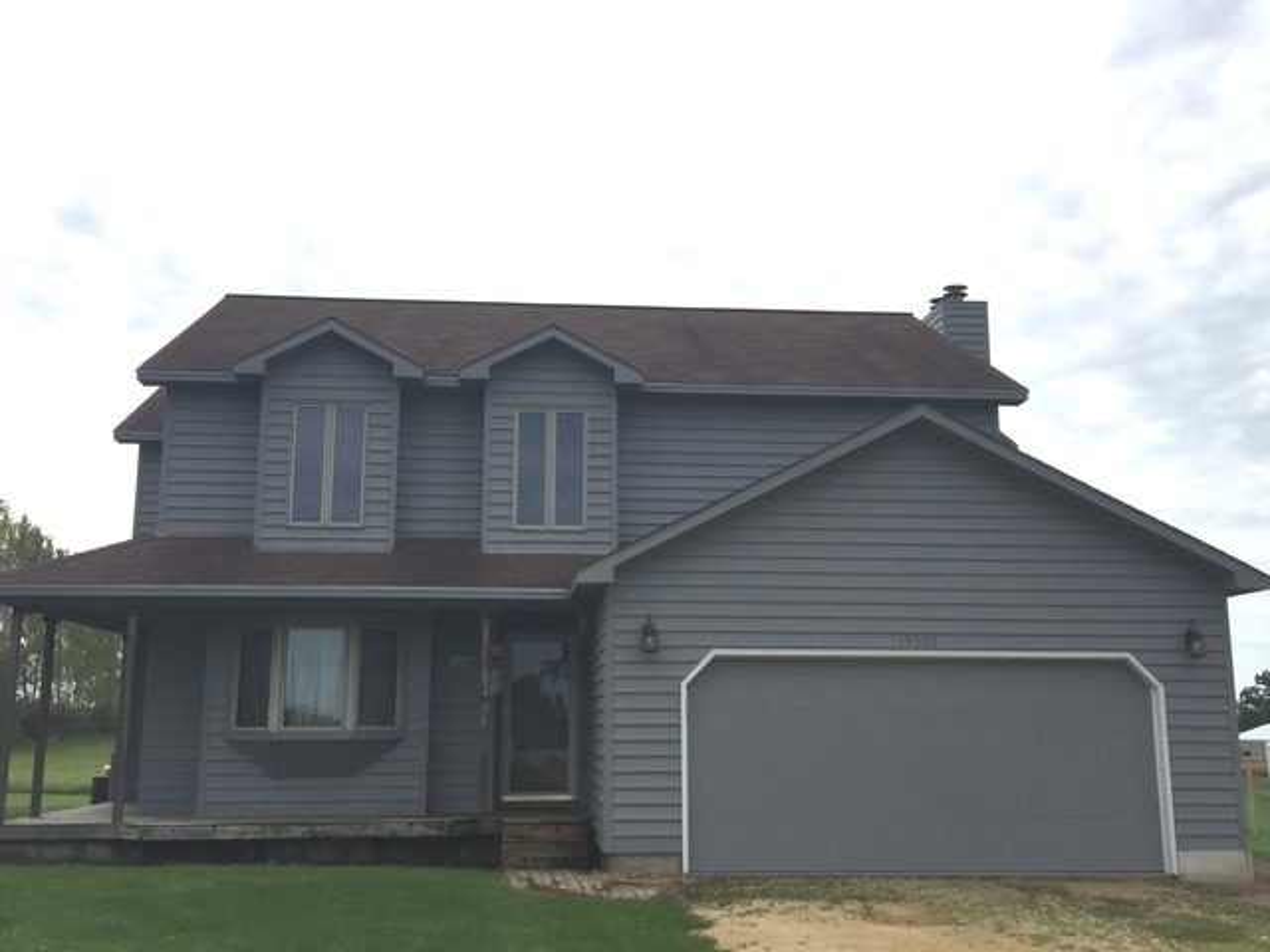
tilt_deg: +11.8
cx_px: 635
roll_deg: -1.6
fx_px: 1064
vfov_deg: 48.2
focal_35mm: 29
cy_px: 476
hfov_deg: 61.7
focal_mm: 4.15
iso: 32
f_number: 2.2
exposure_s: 1/3597
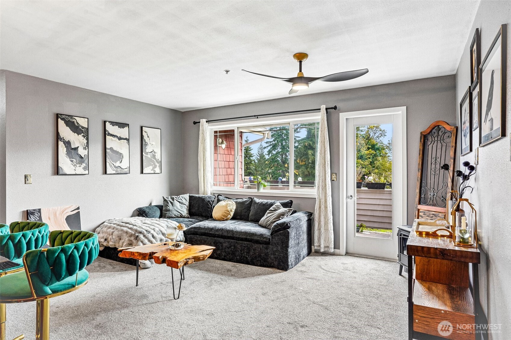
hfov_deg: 81.2
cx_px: 256
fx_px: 298
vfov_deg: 59.5
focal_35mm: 21
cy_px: 170
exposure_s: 1/125
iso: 1600
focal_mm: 21
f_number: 8
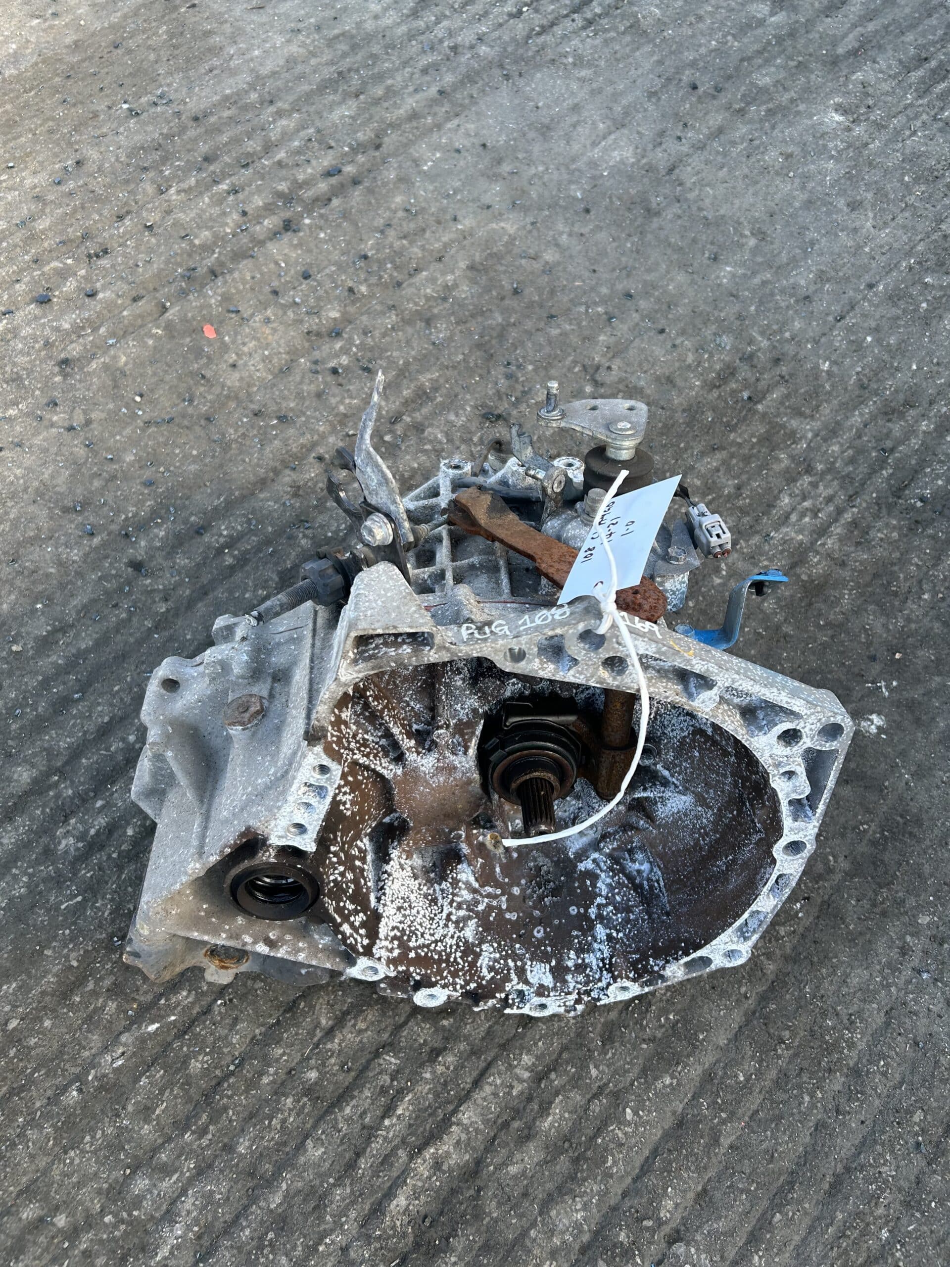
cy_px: 634
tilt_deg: -55.6
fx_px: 951
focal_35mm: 26
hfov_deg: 53.1
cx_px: 475
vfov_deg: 67.3
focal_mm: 5.7
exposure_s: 1/211
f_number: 1.5
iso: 40
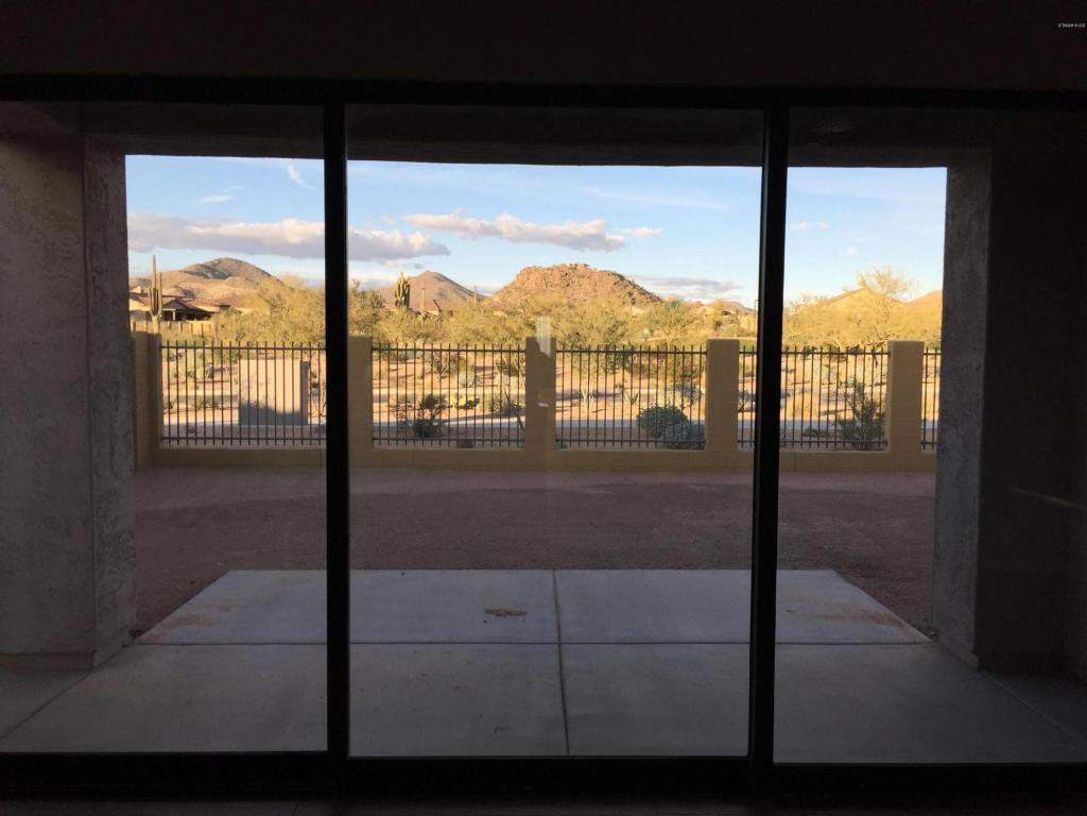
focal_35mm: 29
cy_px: 408
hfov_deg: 61.7
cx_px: 544
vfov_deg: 48.2
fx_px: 911
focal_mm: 4.15
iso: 32
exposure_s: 1/527
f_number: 2.2
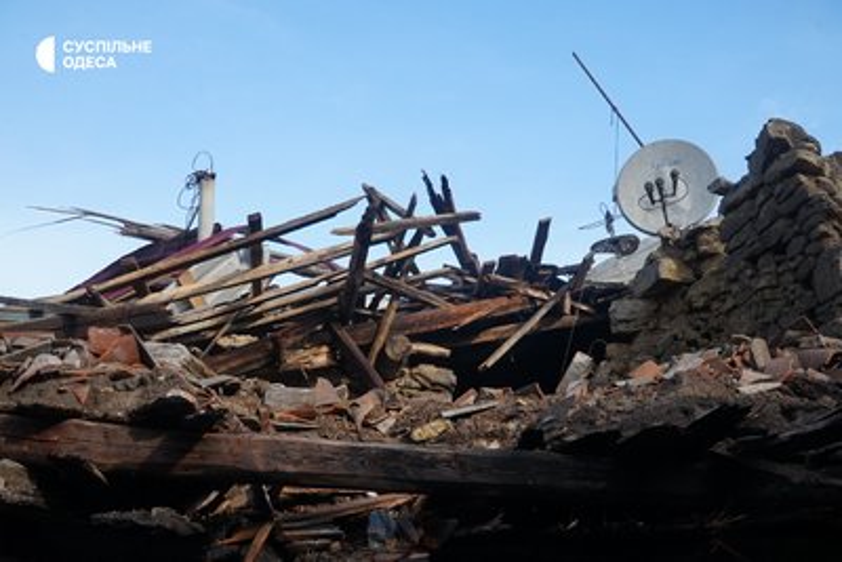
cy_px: 281
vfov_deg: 36.0
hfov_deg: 51.9
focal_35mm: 37
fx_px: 866
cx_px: 421
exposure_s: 1/800
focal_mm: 25
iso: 1000
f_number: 9
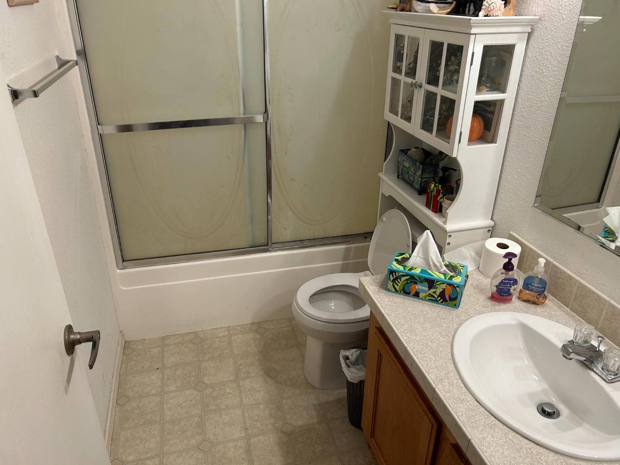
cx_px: 310
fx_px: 466
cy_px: 232
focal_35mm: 26
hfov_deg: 67.3
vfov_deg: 53.1
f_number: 1.5
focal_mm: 5.7
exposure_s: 1/60
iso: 100
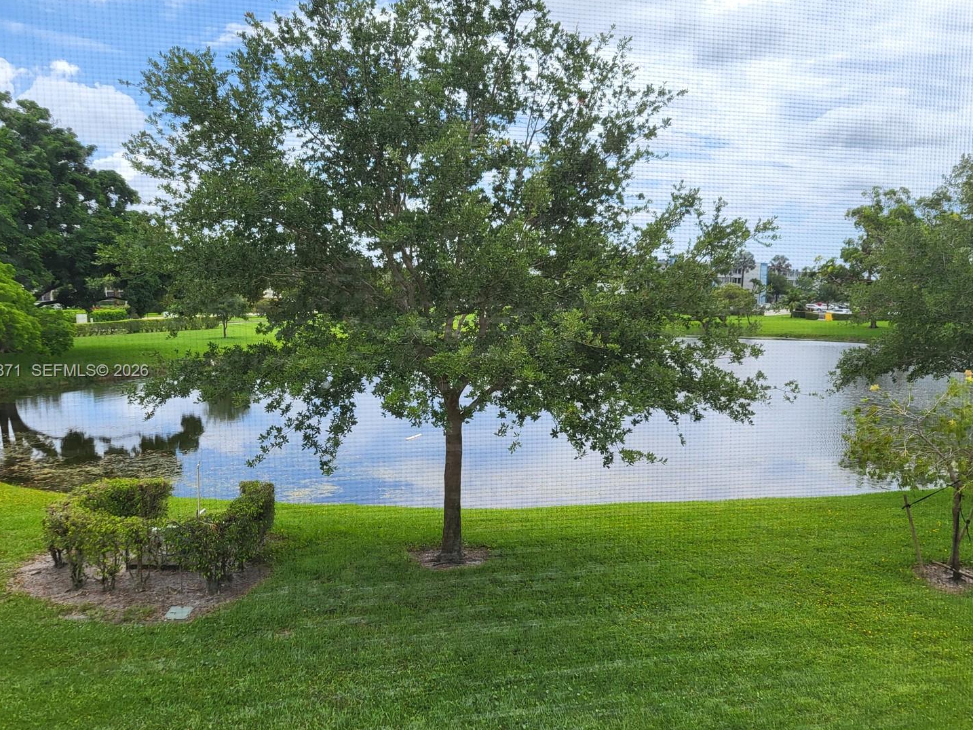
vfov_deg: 48.2
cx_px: 480
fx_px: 815
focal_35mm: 29
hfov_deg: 61.6
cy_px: 372
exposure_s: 1/1269
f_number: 1.8
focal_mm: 5.4
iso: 40
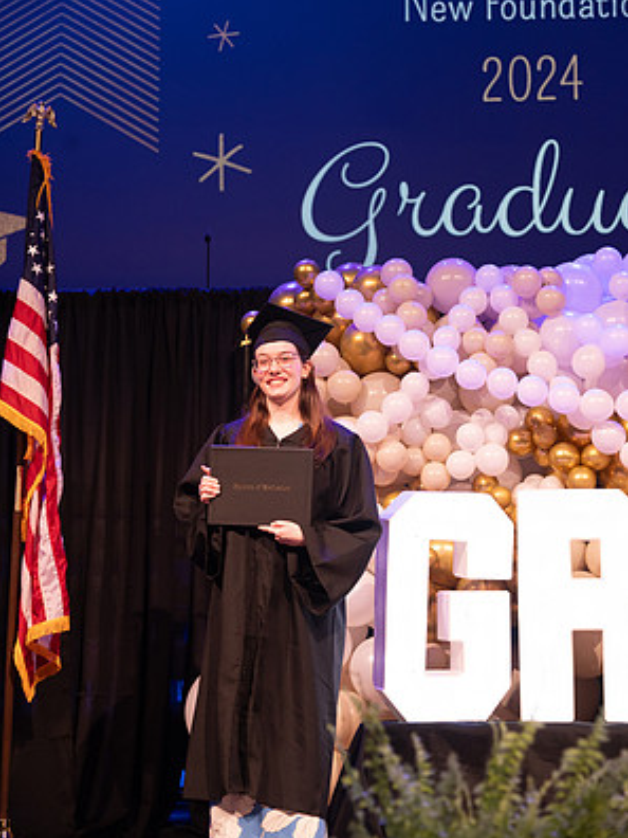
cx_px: 315
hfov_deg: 20.7
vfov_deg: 27.4
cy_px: 370
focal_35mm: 71
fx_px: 1717
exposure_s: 1/200
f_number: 4
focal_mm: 65
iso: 1600
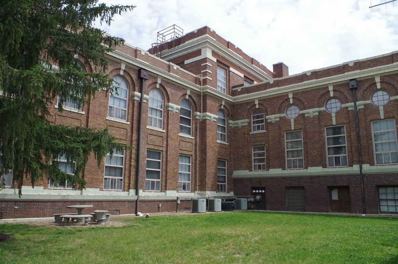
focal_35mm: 27
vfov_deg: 47.7
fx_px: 298
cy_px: 132
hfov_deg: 67.5
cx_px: 199
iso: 3200
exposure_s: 1/3200
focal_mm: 18
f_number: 11
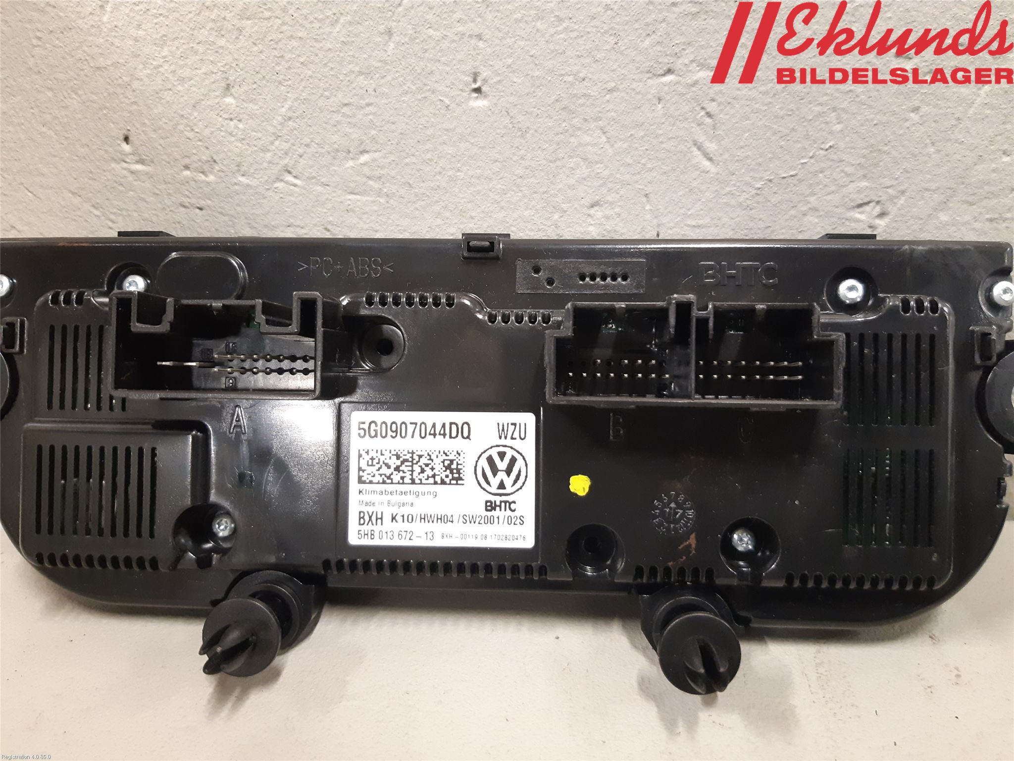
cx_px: 507
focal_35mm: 26
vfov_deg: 53.1
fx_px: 762
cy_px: 380
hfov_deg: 67.3
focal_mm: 3.93
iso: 250
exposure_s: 1/33
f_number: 1.7
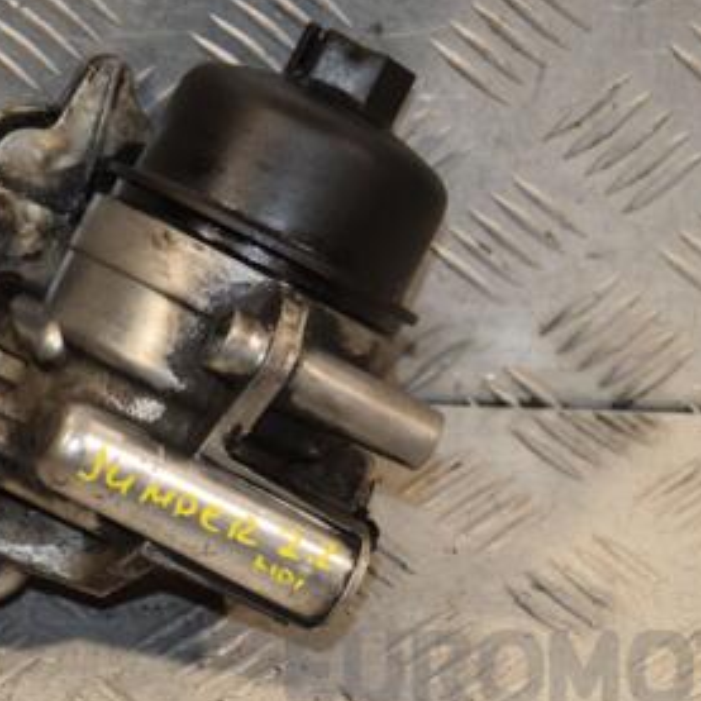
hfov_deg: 10.9
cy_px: 332
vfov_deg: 10.9
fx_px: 3666
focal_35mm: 160
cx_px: 238
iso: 800
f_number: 6.3
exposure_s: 1/200
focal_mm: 58
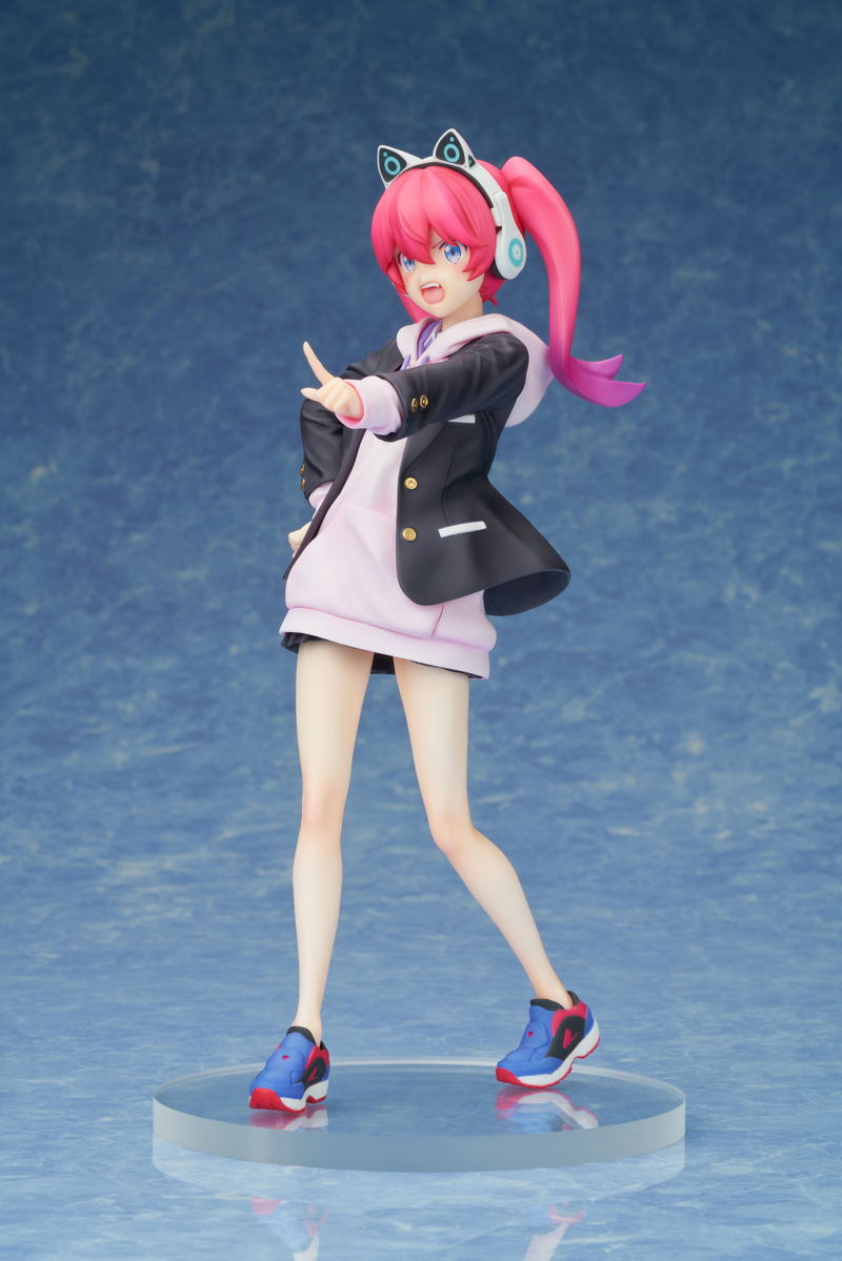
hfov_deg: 15.2
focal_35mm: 90
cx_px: 421
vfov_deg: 22.6
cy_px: 630
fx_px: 3155
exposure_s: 1/2.5
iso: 100
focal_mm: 90
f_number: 22
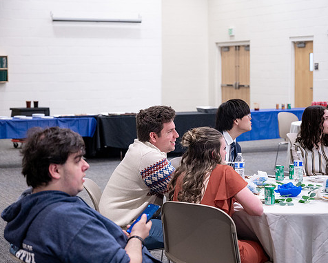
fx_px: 777
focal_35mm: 80
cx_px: 182
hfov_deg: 23.8
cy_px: 132
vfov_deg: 19.2
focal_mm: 70
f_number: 4
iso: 1600
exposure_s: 1/200
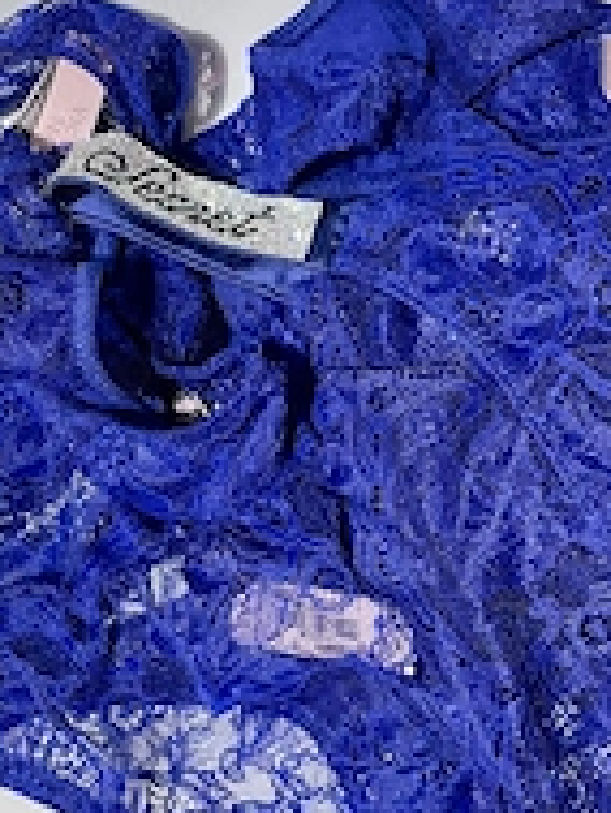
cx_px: 331
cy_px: 409
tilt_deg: -76.9
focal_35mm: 55
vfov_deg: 34.9
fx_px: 1293
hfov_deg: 26.6
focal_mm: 4.2
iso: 640
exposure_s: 1/35
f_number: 1.6
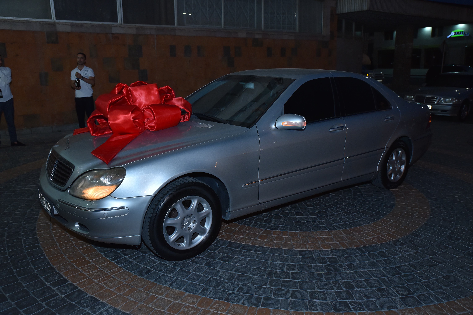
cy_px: 158
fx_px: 407
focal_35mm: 31
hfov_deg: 60.3
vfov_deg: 42.3
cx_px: 236
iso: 1000
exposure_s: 1/125
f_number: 4.5
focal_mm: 31
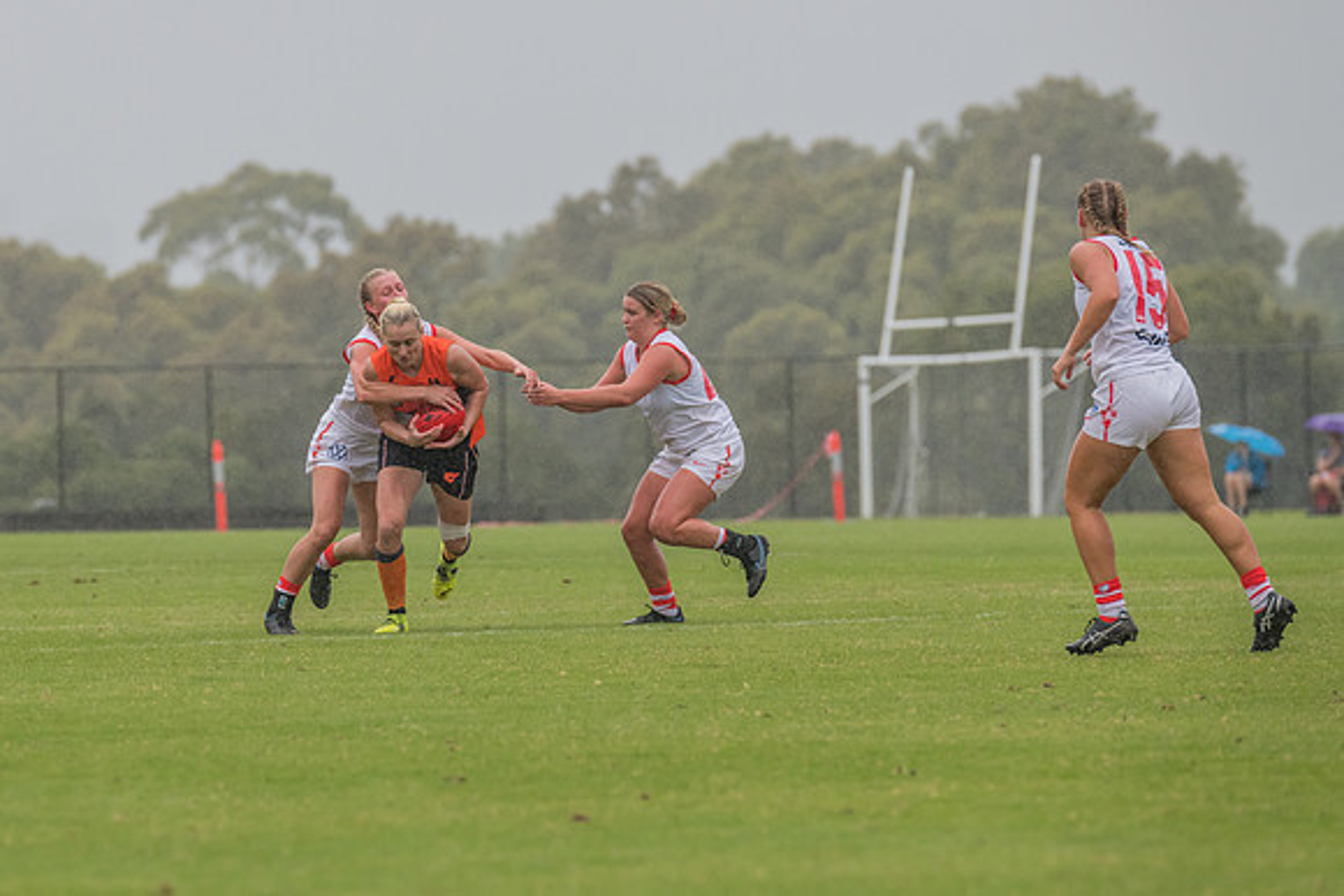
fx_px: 15482
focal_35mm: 415
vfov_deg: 3.3
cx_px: 420
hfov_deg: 5.0
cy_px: 434
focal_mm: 300
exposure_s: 1/2000
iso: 800
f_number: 6.3
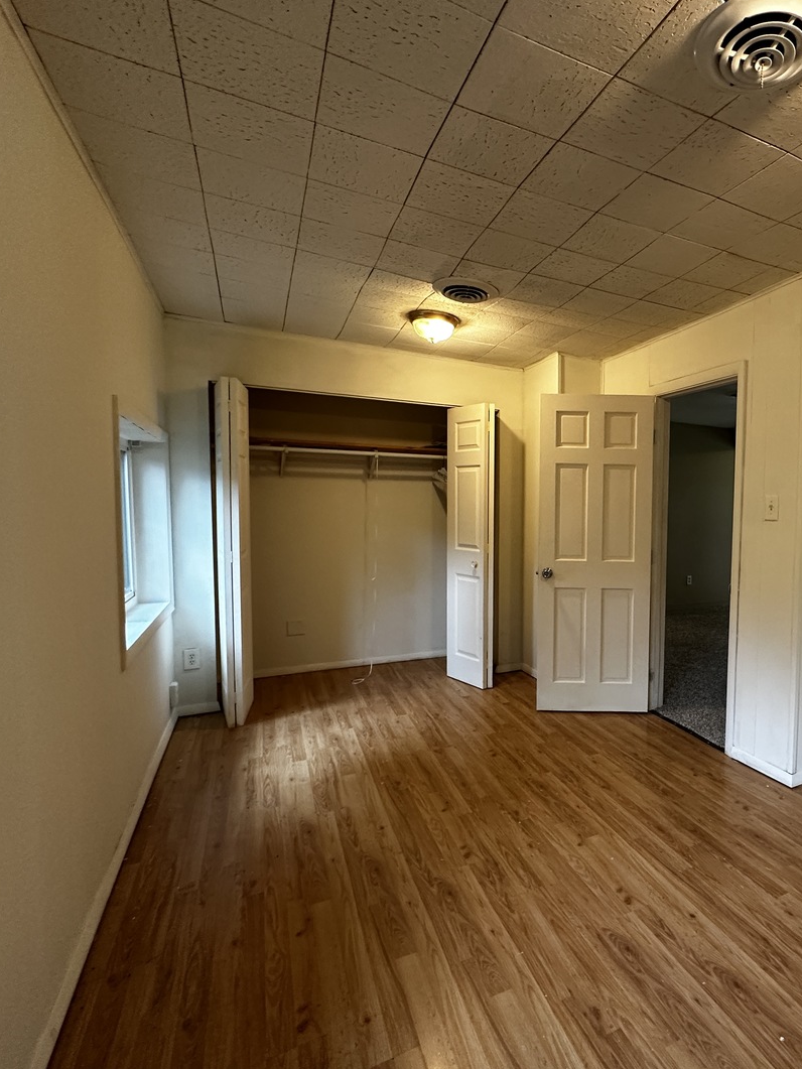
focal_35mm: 19
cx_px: 604
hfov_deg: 64.5
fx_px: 587
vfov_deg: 84.7
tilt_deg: -3.3
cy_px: 537
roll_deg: -1.2
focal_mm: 2.22
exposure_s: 1/60
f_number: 2.2
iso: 250
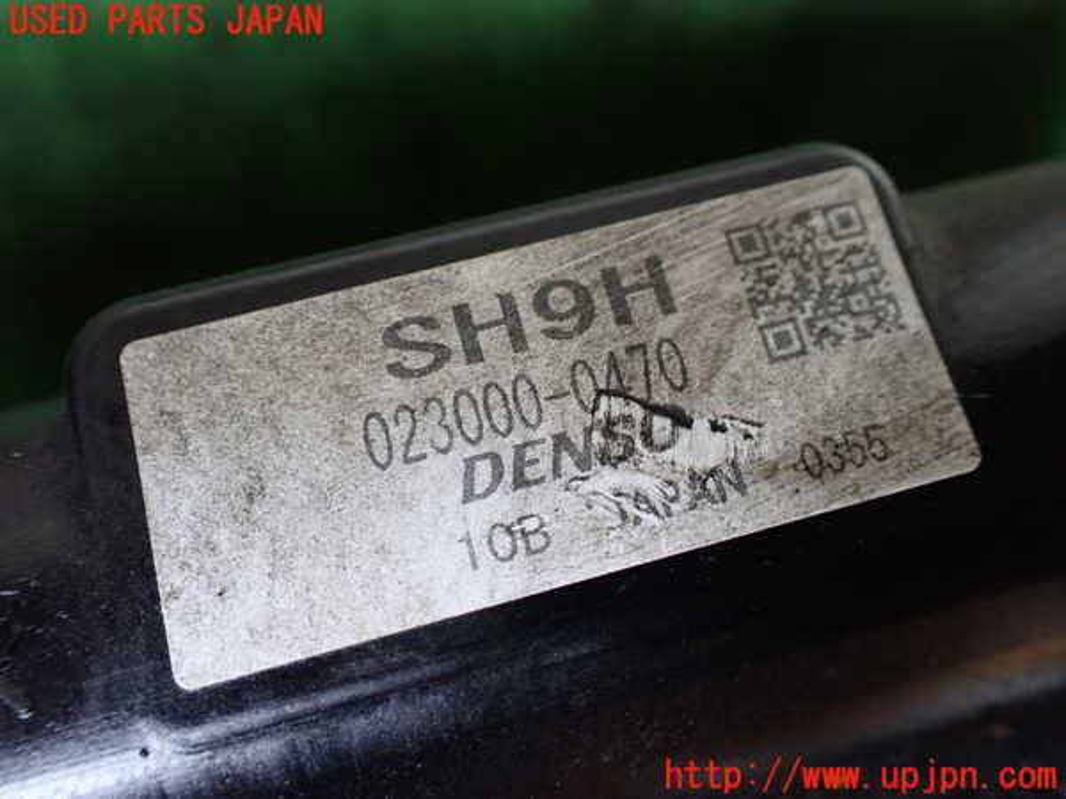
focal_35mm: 30
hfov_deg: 60.0
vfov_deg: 46.8
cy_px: 400
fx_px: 924
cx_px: 533
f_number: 2.3
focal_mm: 5.4
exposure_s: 1/100
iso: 800
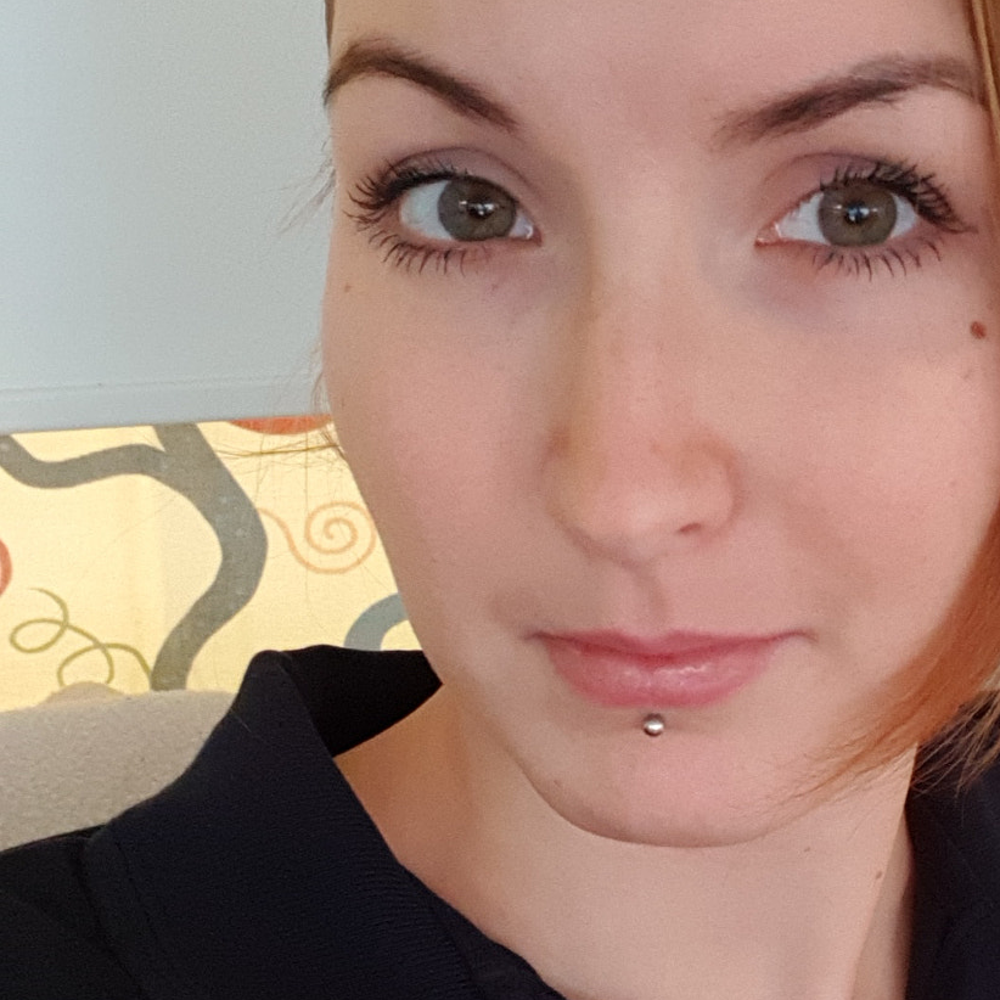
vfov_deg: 38.6
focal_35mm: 43
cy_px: 684
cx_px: 729
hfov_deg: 38.3
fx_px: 1405
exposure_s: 1/17
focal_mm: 2.95
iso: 400
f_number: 1.7
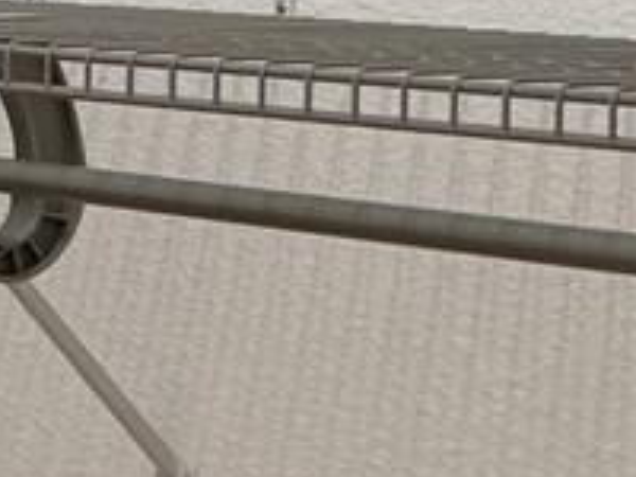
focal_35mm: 192
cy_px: -16
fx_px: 3528
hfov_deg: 9.1
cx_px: -957
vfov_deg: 7.7
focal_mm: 6.76
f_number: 1.78
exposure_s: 1/60
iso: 125
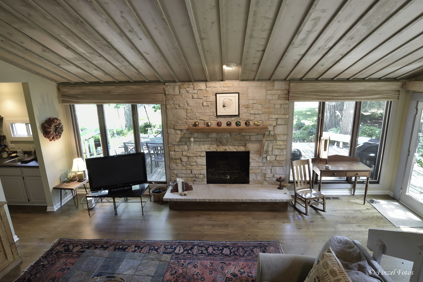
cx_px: 218
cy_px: 141
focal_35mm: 19
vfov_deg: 64.6
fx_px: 223
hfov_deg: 86.9
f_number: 8
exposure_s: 1/5
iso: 400
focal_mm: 18
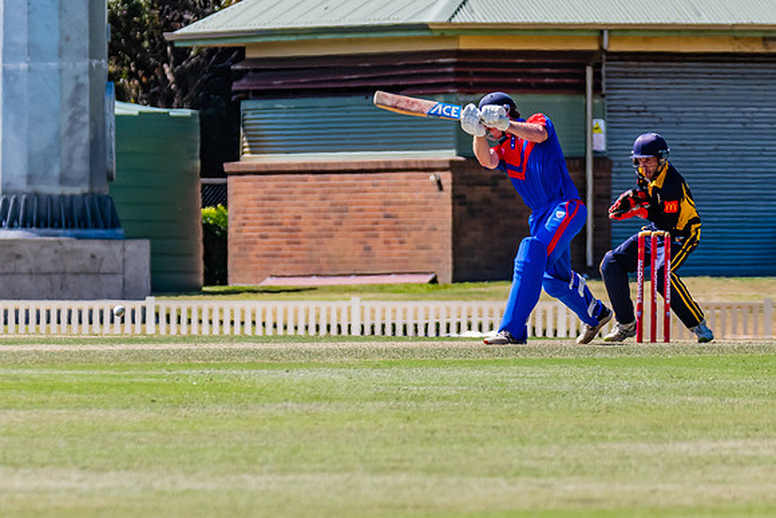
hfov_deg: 3.3
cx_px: 574
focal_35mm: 624
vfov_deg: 2.2
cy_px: 214
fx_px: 13450
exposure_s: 1/2000
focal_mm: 340
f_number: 8
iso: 640
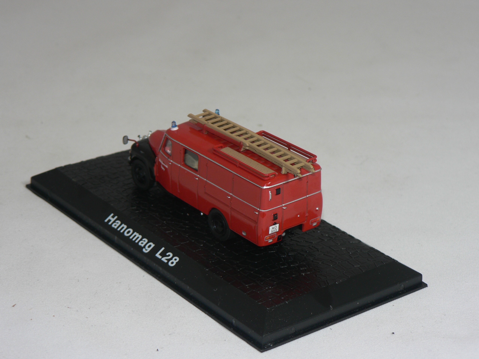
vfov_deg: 16.2
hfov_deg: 21.5
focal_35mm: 91
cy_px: 180
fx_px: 1259
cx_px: 240
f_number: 3.2
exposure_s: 1/60
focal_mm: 15.2
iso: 80
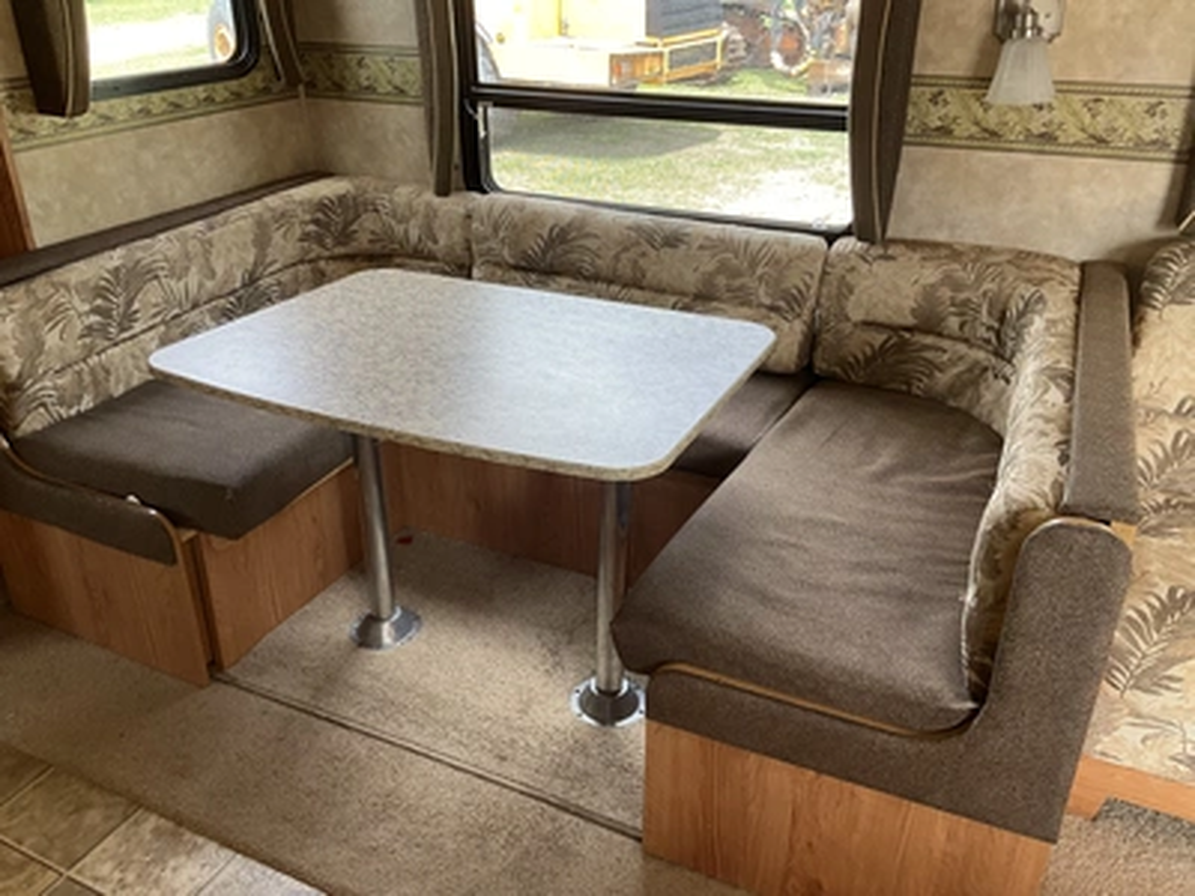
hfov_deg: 61.7
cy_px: 448
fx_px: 1001
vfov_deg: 48.2
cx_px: 598
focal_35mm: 29
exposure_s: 1/122
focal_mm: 3
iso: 64
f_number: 1.8
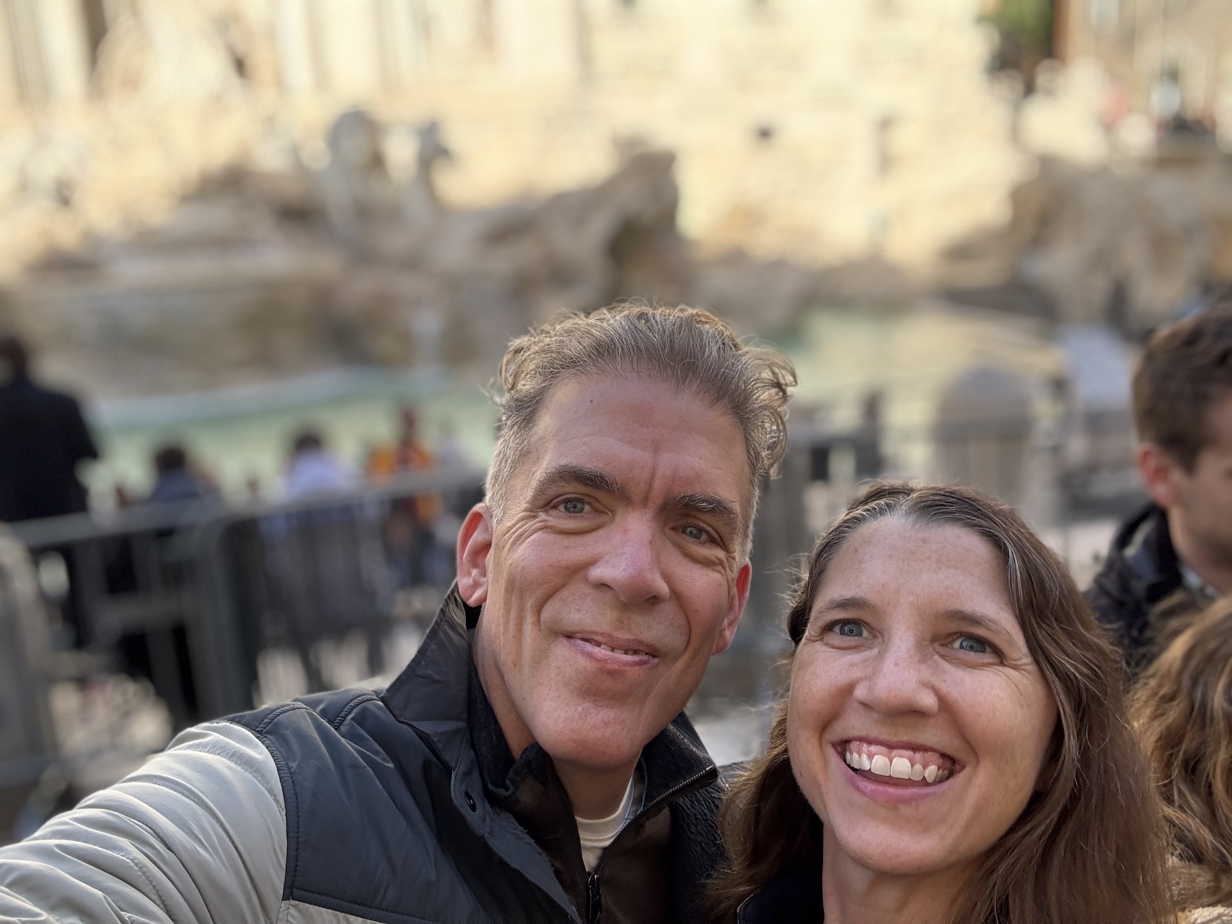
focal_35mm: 30
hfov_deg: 60.0
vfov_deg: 46.8
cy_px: 462
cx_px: 616
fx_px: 1068
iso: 40
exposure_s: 1/172
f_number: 1.9
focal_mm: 2.69
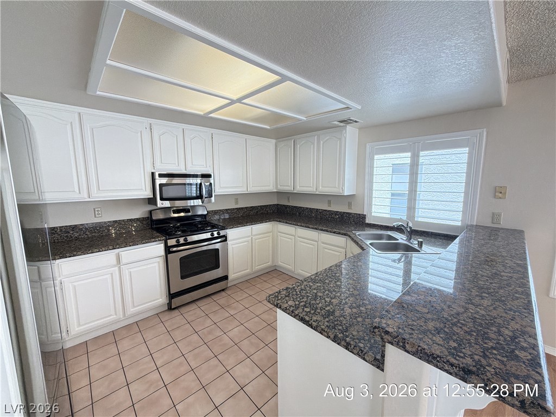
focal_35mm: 14
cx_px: 278
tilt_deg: -7.6
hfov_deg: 102.1
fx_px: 225
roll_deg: +0.4
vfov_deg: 85.7
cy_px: 208
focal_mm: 2.22
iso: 320
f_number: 2.2
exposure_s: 1/120
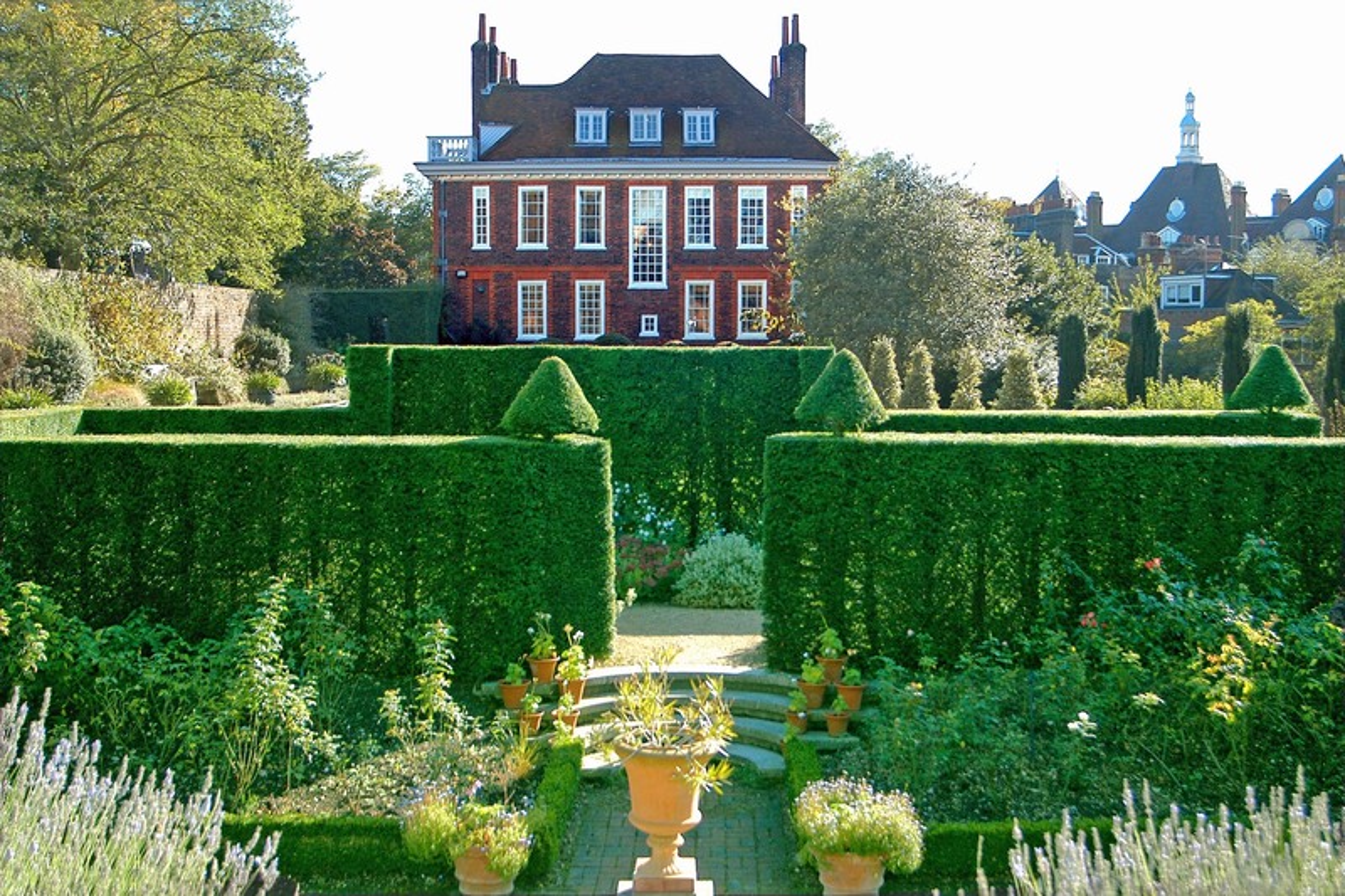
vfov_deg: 34.2
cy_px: 448
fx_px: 1457
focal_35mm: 39
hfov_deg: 49.6
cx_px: 672
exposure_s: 1/180
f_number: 6.3
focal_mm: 26
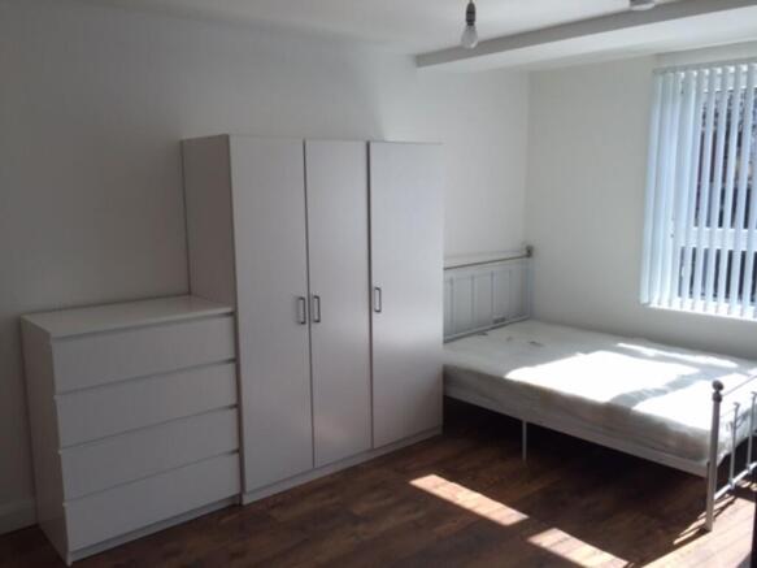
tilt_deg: -9.7
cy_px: 284
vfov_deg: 48.2
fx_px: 634
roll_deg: -0.3
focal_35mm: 29
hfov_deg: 61.7
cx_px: 378
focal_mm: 4.15
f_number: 2.2
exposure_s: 1/482
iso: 32
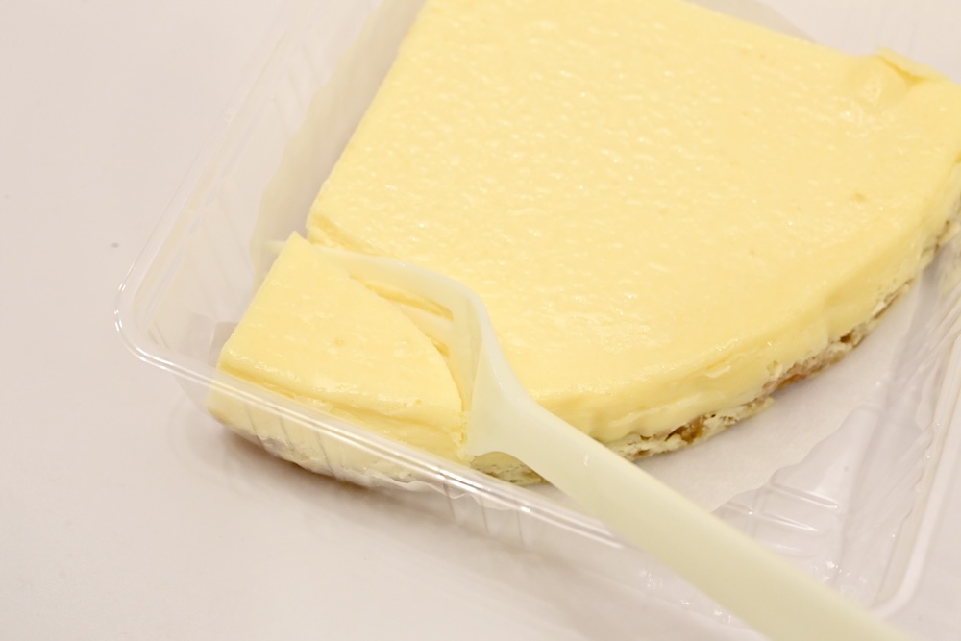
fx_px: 1602
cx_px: 480
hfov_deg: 33.4
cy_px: 320
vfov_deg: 22.6
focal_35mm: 60
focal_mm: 60
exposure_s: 1/160
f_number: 10
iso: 6400
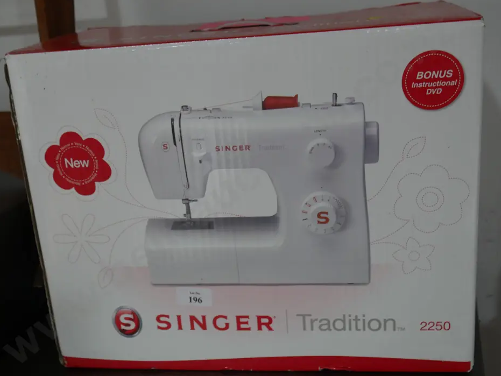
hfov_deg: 42.9
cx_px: 229
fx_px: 637
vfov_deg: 32.9
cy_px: 192
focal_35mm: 44
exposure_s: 1/60
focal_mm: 20
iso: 400
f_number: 4.4
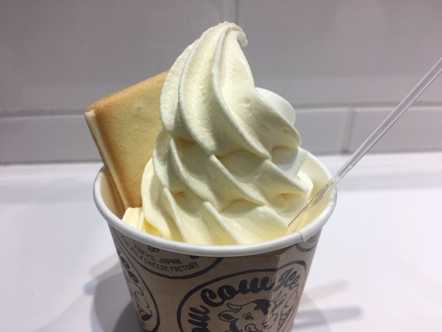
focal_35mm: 29
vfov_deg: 48.2
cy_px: 166
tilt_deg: -25.3
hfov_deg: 61.7
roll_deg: -0.3
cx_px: 221
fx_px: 370
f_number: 2.2
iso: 25
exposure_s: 1/120
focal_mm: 4.15
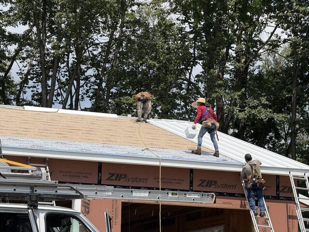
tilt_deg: +11.9
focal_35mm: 120
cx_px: 154
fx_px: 1071
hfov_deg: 16.4
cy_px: 116
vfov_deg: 12.3
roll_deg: -0.3
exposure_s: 1/1546
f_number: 2.8
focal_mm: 15.66
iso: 50
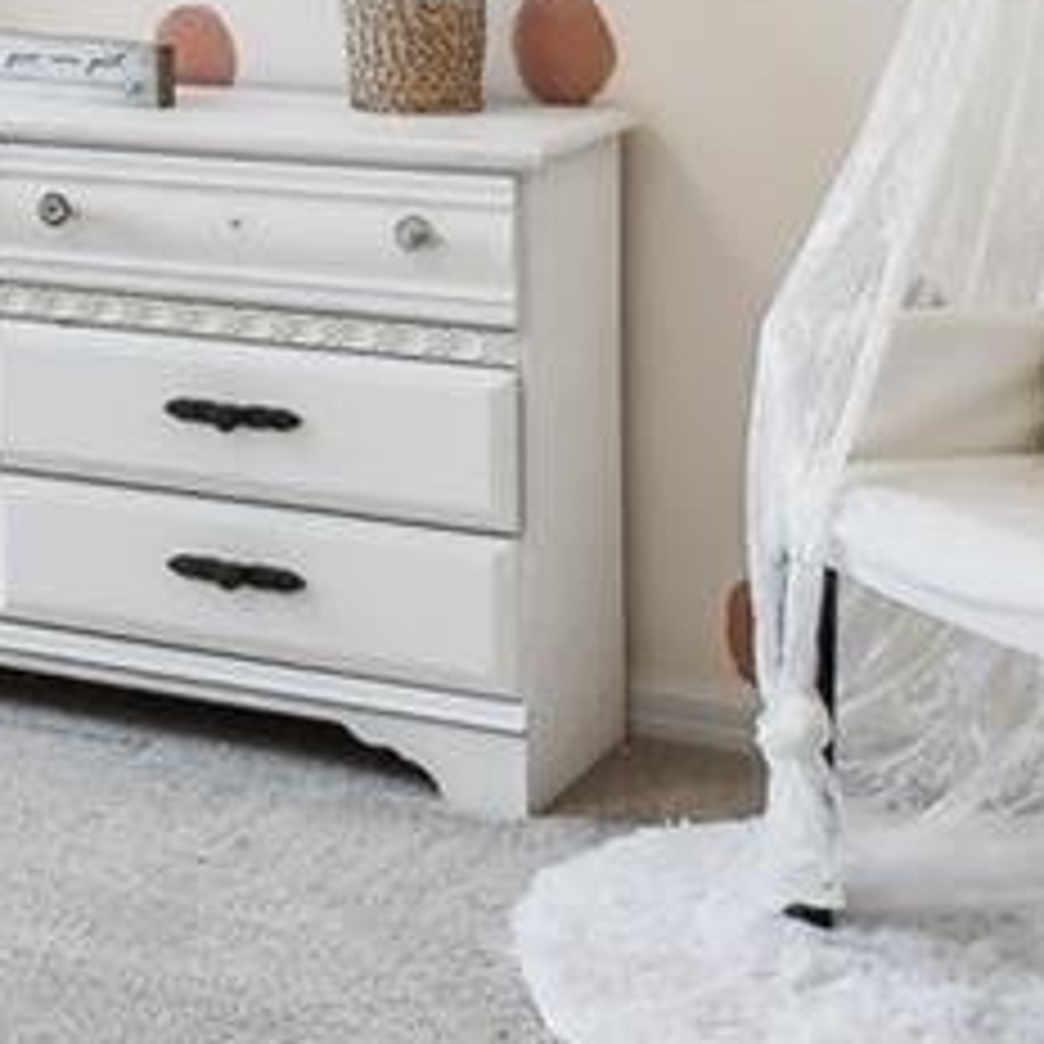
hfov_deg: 17.4
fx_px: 3003
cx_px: -594
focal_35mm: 88
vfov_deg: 18.9
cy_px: -117
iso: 100
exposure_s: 1/13
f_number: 7.1
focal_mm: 10
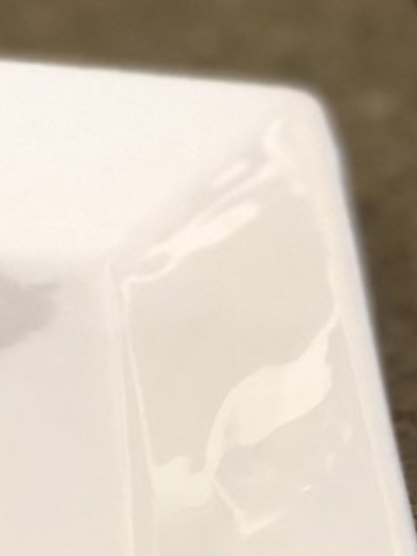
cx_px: -511
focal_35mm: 261
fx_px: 4195
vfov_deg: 7.5
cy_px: -228
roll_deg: -1.8
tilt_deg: -20.0
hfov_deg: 5.5
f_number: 2.4
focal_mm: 6
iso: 100
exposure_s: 1/60
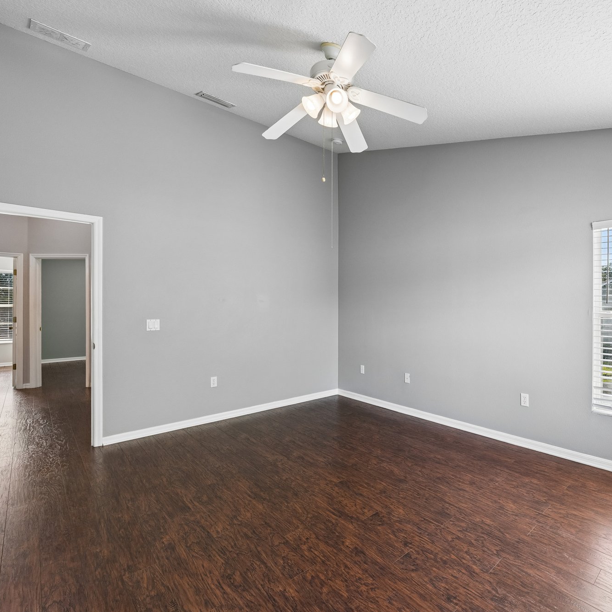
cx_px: 386
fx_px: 340
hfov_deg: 82.2
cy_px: 307
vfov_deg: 84.0
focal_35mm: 17
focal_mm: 13
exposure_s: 1/80
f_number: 8
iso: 800
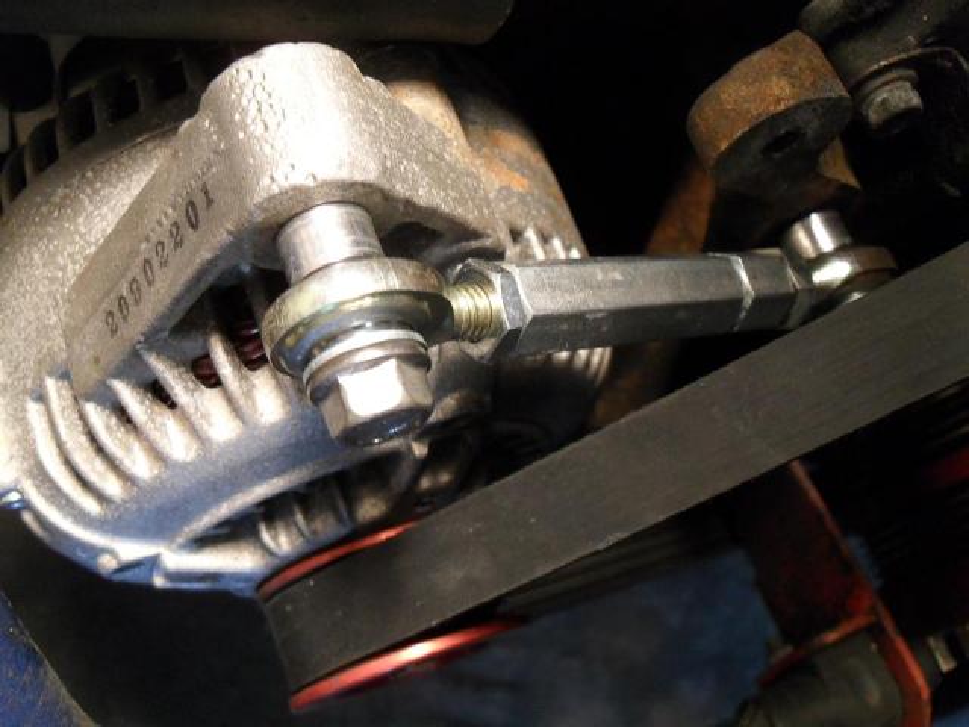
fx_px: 980
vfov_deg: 40.7
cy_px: 364
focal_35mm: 35
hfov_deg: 52.6
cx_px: 484
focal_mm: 6.2
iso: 200
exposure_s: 1/10
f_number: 2.8
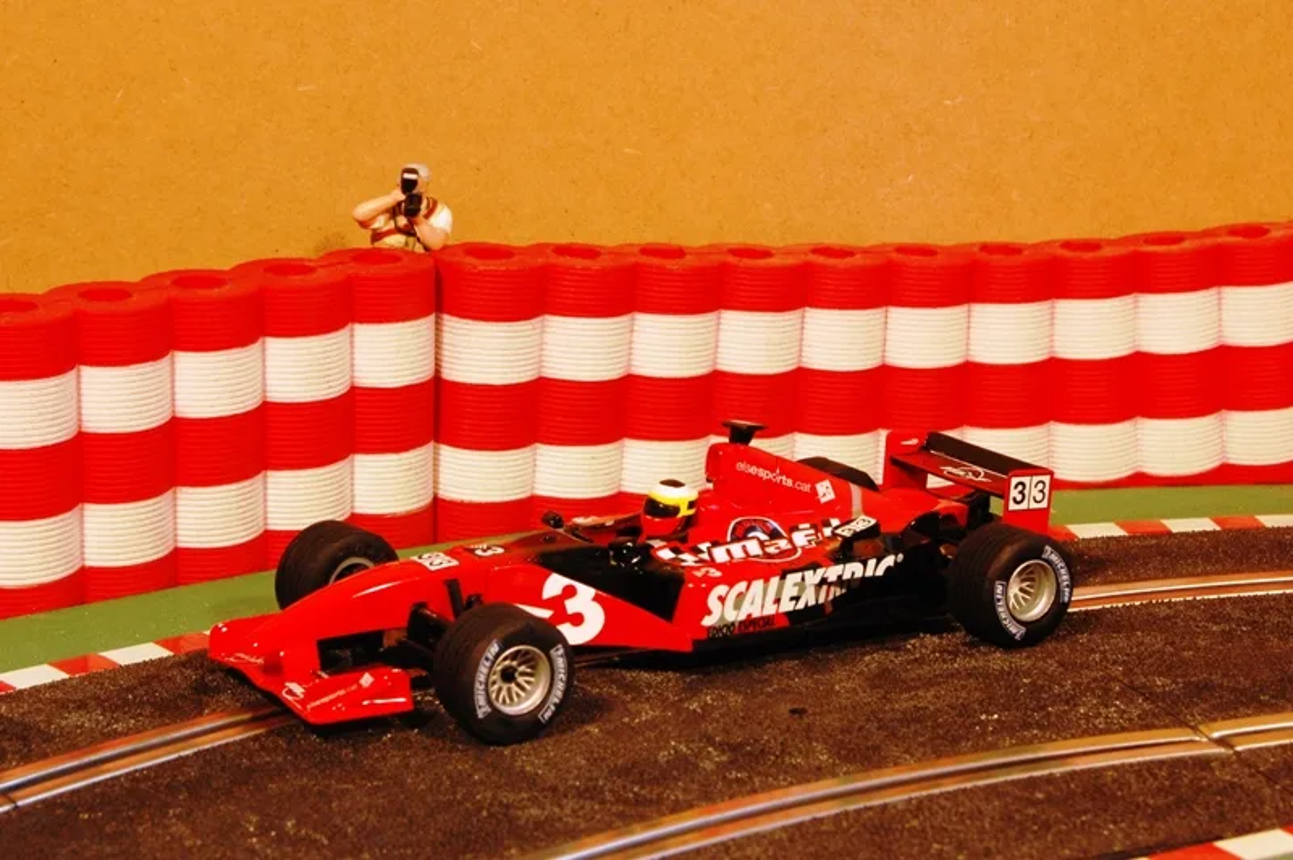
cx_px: 646
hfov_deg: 27.0
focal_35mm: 75
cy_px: 430
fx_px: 2691
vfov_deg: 18.2
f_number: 20
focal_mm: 50
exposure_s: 1/30
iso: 800
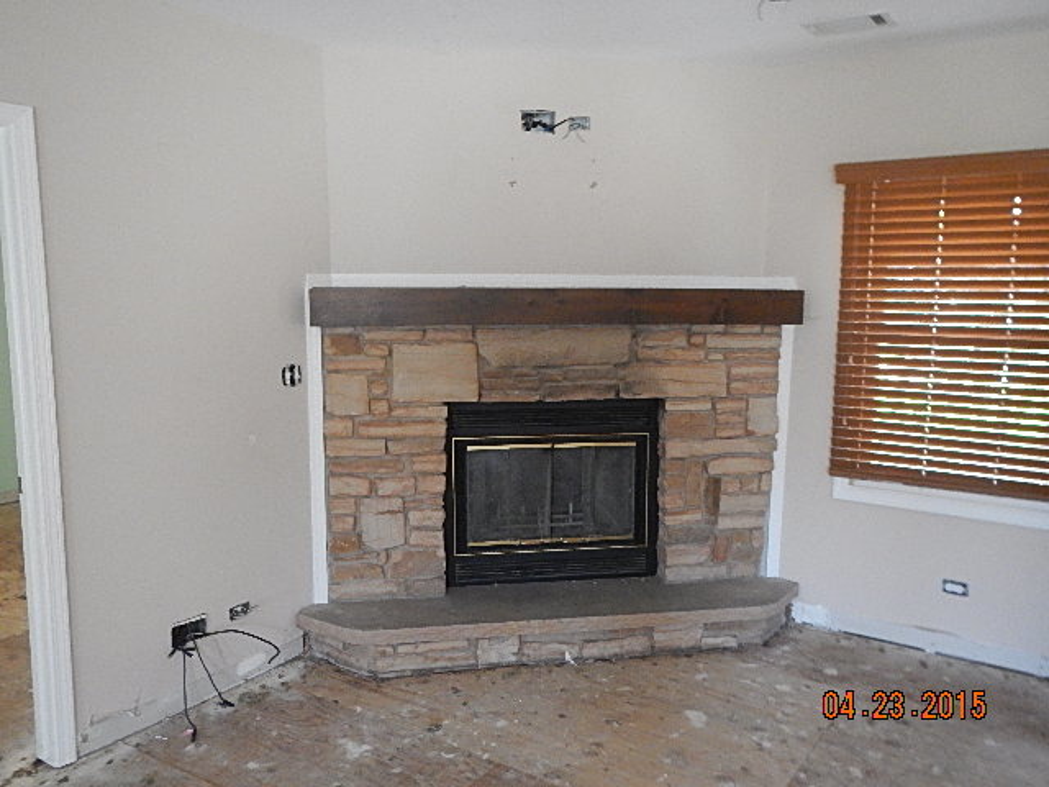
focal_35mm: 28
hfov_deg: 63.4
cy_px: 394
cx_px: 524
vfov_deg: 49.7
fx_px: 849
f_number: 3.9
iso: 800
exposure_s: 1/8
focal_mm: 5
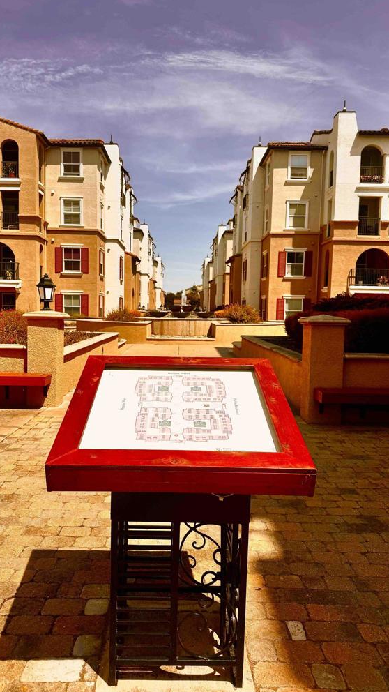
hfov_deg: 42.8
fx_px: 495
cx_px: 174
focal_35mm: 27
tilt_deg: -5.8
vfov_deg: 69.9
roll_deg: -0.8
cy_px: 341
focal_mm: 6.76
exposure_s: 1/7092
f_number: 1.78
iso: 80
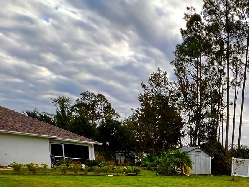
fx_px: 230
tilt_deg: -11.7
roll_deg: -4.3
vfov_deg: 35.6
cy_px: 220
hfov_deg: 45.3
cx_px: 263
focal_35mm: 32
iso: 32
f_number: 1.8
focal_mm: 1.57
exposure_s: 1/155
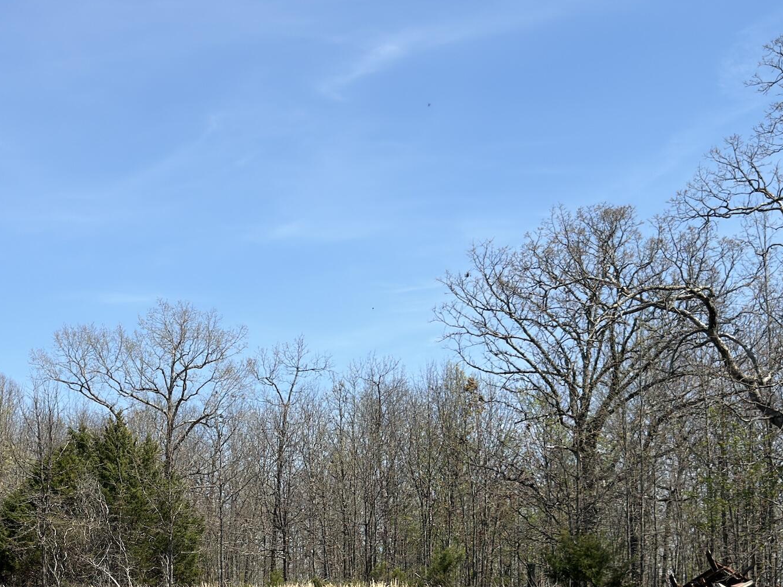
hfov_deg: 28.3
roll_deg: +0.1
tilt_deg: +2.2
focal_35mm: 67
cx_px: 153
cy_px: 603
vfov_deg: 21.1
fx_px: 1515
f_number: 1.78
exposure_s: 1/3717
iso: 64
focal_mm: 6.76
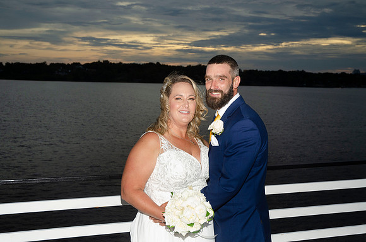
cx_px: 183
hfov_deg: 35.1
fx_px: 578
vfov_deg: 23.7
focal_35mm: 57
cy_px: 121
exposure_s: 1/250
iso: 200
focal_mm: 38
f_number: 5.6
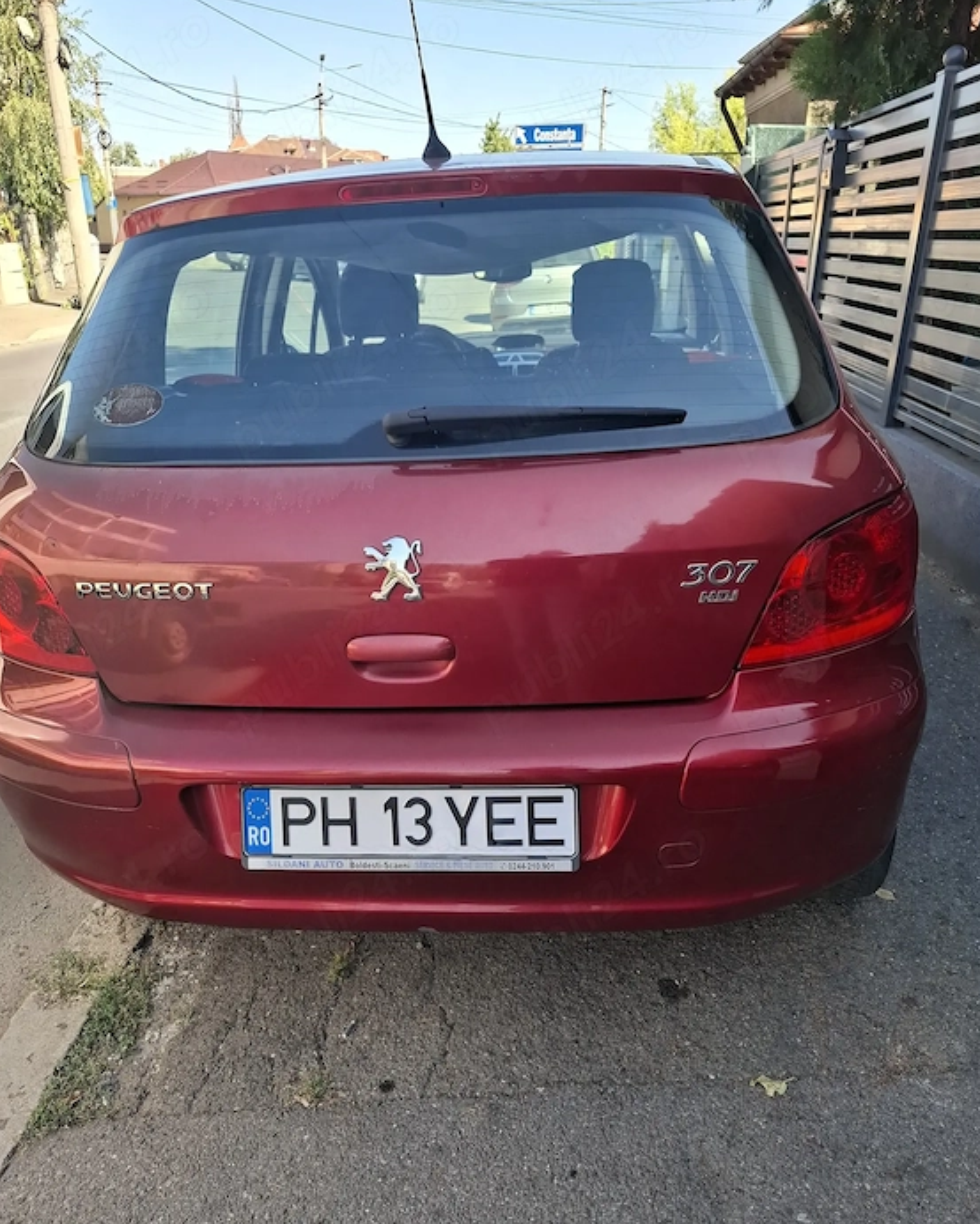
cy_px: 700
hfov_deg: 54.9
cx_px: 468
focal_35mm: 26
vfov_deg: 65.7
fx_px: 942
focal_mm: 5.54
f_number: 1.8
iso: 50
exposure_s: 1/378
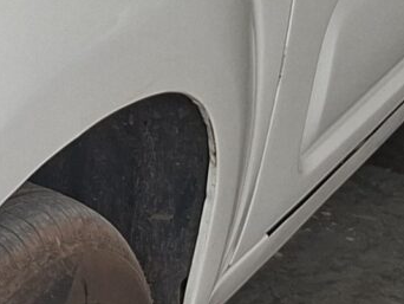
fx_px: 2009
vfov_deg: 8.6
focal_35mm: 172
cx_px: -495
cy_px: -22
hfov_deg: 10.3
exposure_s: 1/296
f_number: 1.8
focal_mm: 5.54
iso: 50
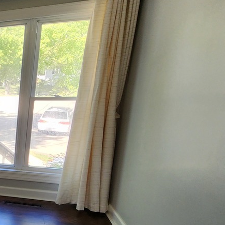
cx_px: -144
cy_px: 153
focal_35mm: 38
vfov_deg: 43.1
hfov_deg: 25.6
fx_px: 279
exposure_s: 1/60
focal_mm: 2.2
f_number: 2.2
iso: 125
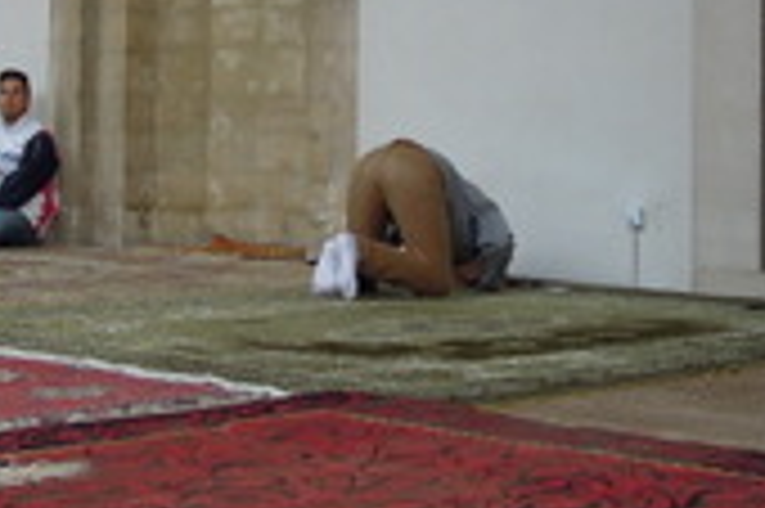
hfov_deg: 19.7
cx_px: 212
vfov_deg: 13.0
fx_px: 2187
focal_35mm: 103
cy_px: -81
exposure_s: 1/80
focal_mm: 6.3
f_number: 3.2
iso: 160
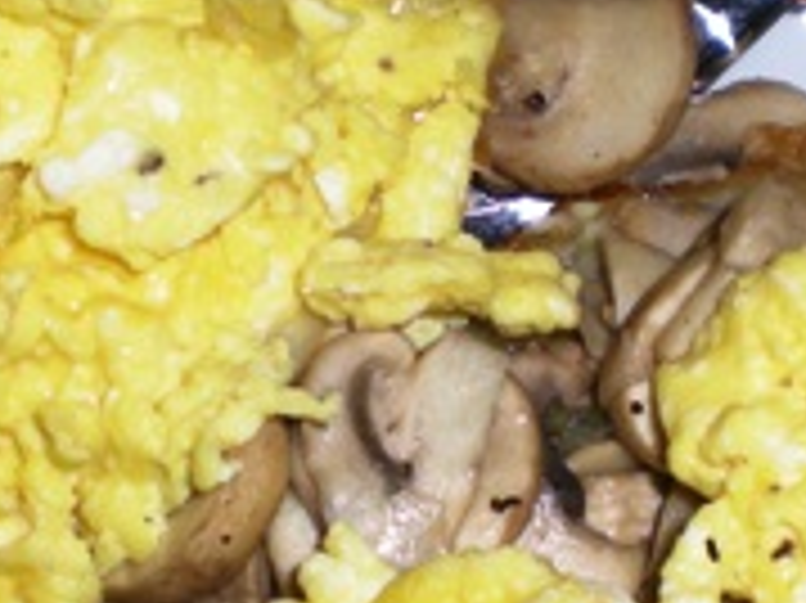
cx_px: 369
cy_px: 335
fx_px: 2466
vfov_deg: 13.9
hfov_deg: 18.6
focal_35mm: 106
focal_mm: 6.3
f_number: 3.1
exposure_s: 1/60
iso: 50
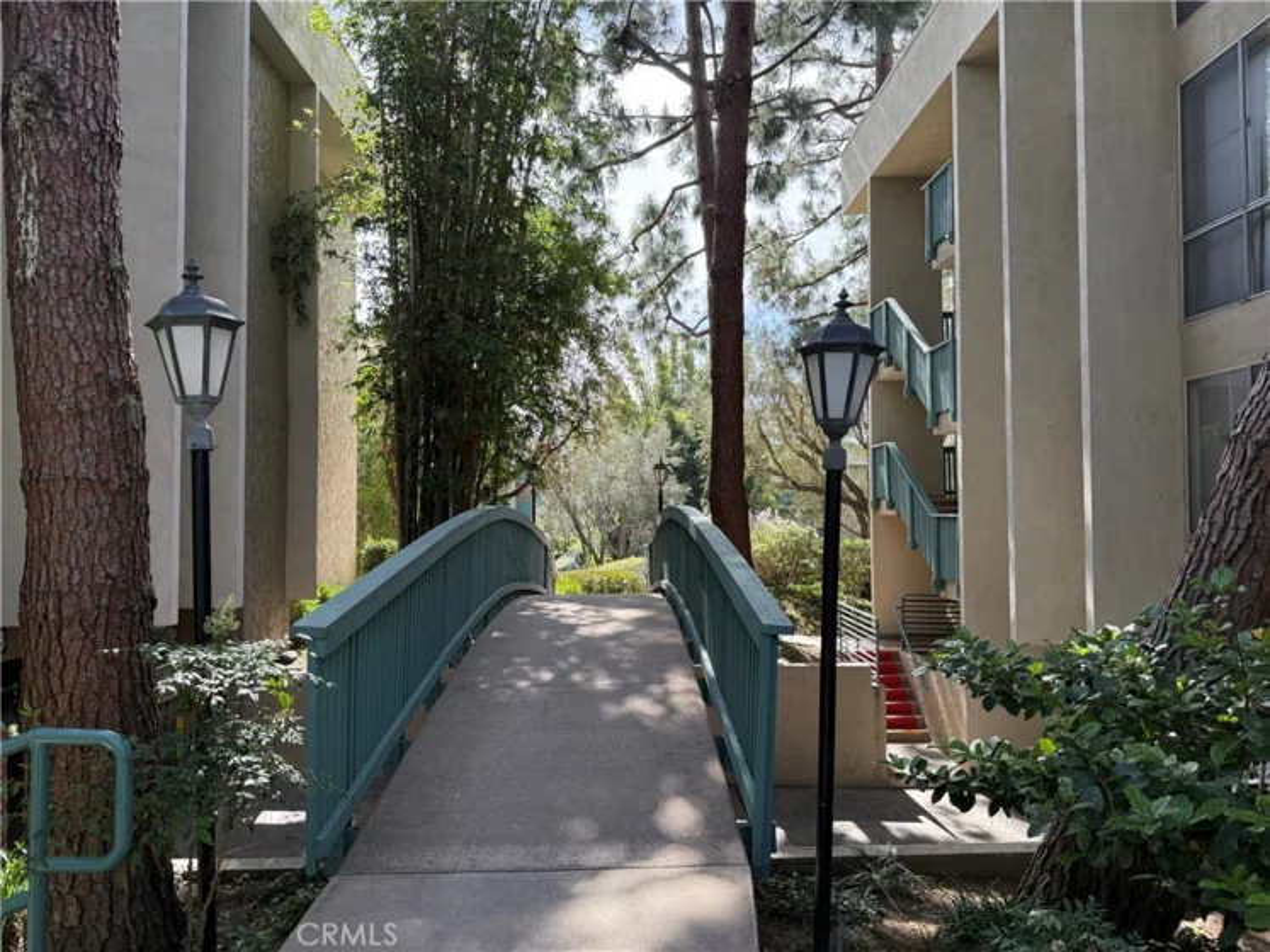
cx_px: 635
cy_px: 476
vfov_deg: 56.8
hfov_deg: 71.6
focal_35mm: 24
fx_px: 880
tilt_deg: +1.2
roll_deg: +0.1
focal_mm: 6.76
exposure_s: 1/898
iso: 100
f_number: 1.78
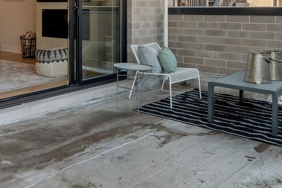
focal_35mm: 46
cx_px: 62
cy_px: 21
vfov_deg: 28.2
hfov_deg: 41.2
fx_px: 360
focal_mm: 14
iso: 320
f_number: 8
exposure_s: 1/400
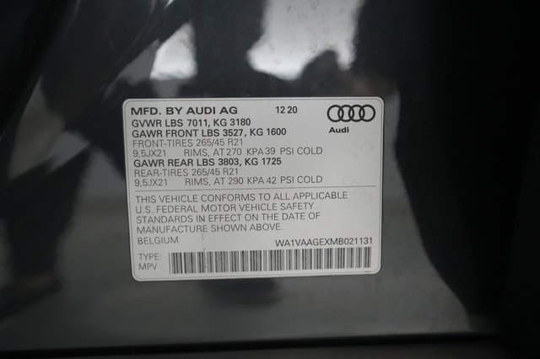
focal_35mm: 28
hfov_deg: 65.5
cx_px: 270
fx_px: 420
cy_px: 180
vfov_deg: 46.4
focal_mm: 28
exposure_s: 1/100
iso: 6400
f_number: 4
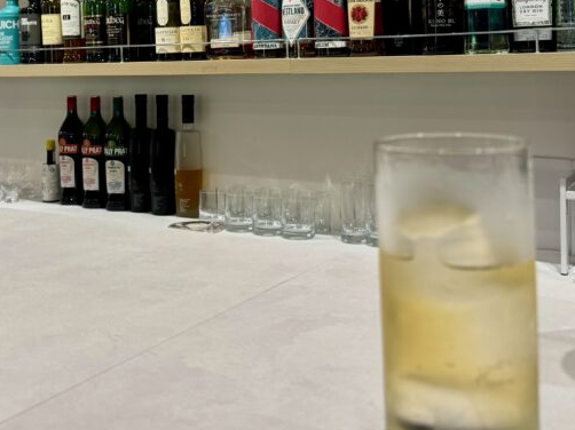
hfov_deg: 38.6
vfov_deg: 28.6
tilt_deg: -0.6
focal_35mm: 49
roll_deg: +1.5
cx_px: 206
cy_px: 53
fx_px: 814
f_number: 1.78
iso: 200
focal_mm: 6.76
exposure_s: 1/100
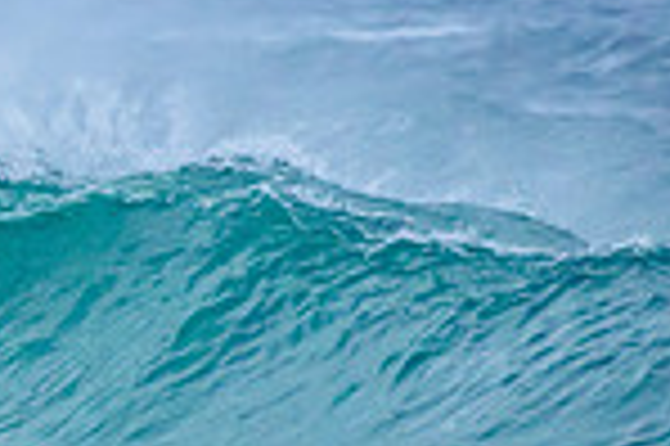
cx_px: -923
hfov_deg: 0.9
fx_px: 44468
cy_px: 279
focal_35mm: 2392
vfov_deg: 0.6
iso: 2000
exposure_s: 1/2000
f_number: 5.6
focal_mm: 500
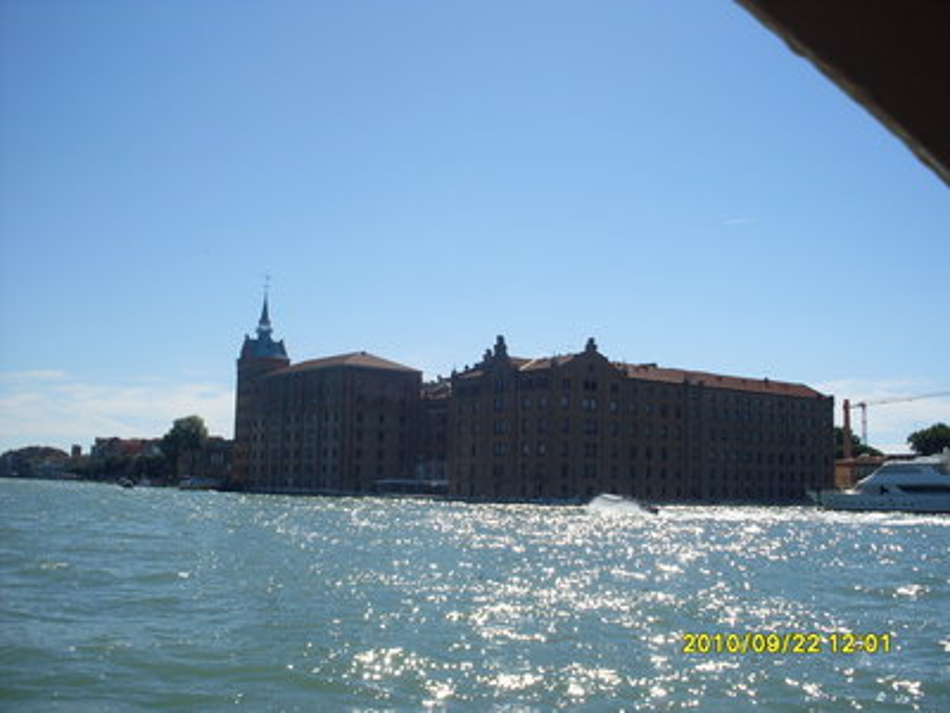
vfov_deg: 37.7
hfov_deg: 49.0
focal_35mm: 38
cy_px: 356
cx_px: 475
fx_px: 1043
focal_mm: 6.3
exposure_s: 1/350
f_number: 8.4
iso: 80
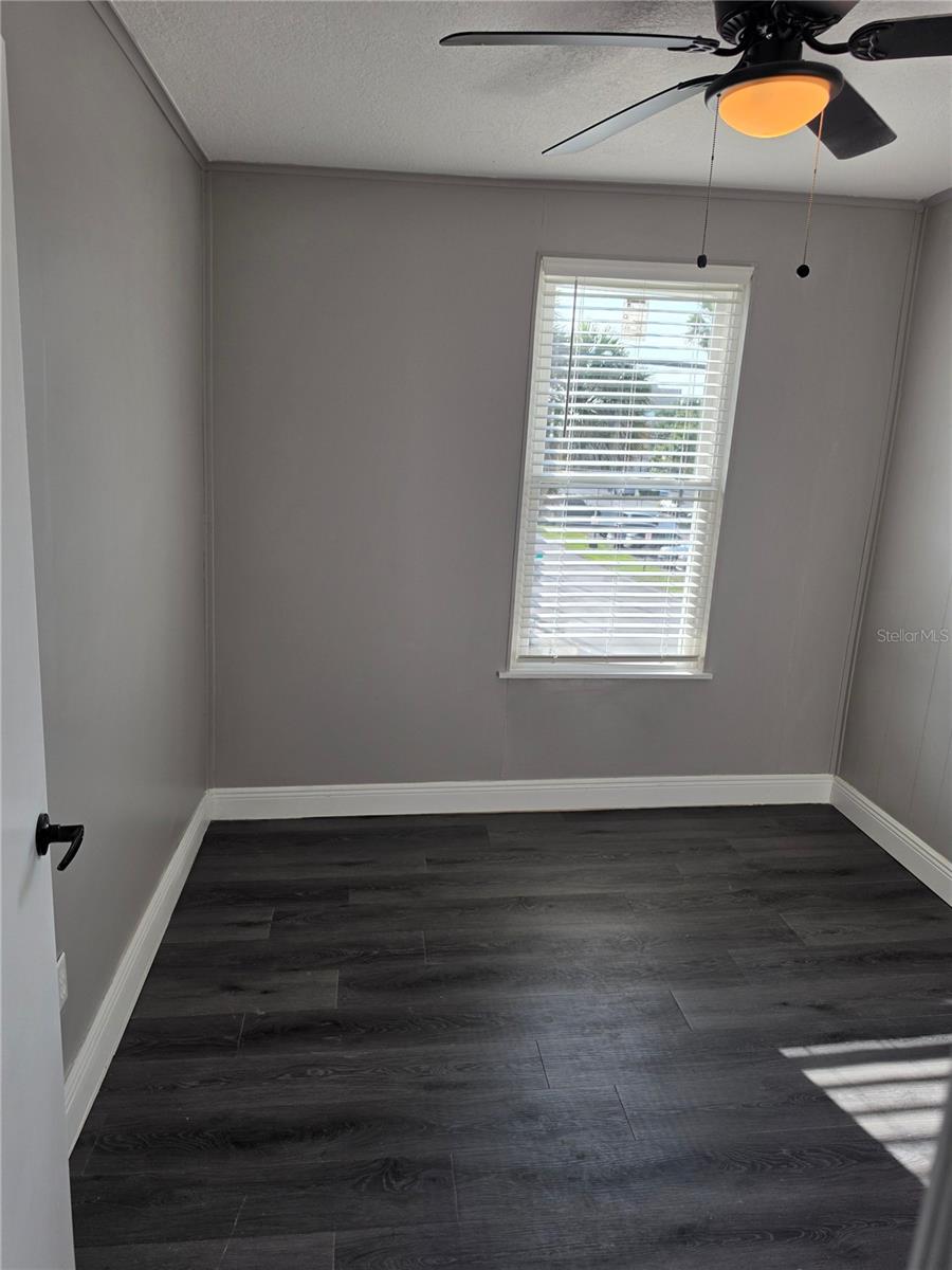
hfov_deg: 58.9
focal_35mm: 23
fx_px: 843
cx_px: 476
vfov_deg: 73.9
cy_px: 635
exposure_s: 1/359
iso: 20
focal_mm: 6.5
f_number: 1.4
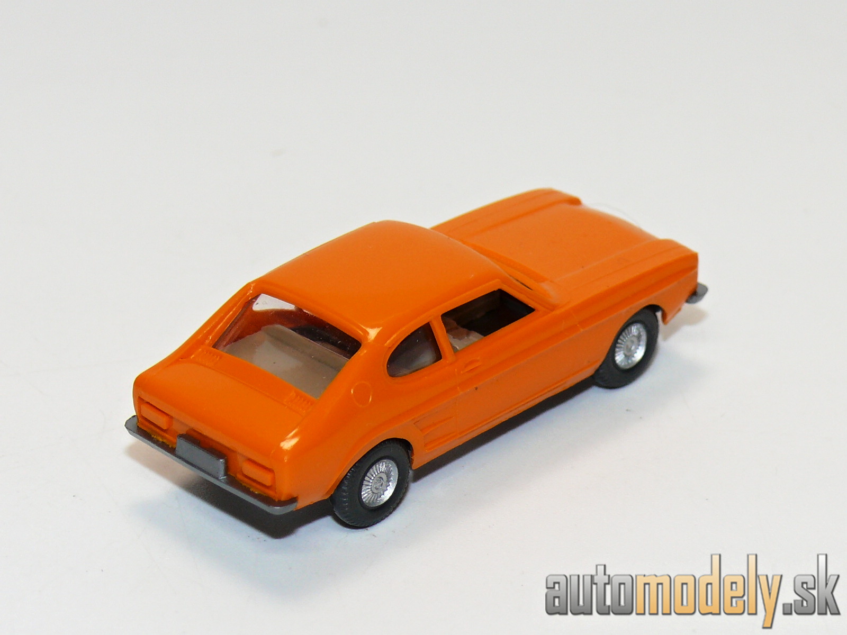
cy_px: 318
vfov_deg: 10.3
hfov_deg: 13.7
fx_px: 3523
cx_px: 424
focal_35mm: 144
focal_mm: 17
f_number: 4
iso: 100
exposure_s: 1/30
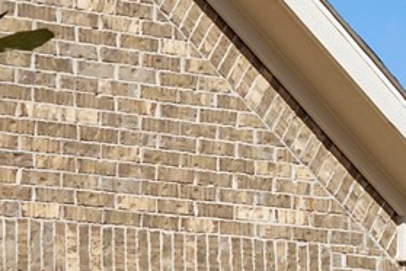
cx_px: -971
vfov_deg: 11.8
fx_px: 1229
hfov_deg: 9.9
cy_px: 462
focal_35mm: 109
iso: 100
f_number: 8
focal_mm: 14
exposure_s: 1/400
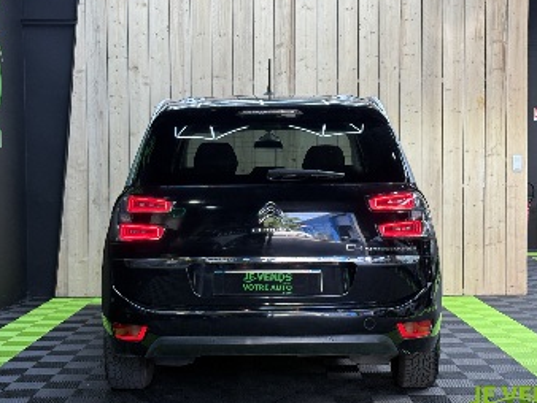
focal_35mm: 64
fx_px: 994
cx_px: 262
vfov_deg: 23.0
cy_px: 198
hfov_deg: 30.2
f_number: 1.6
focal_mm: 5.96
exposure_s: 1/100
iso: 40
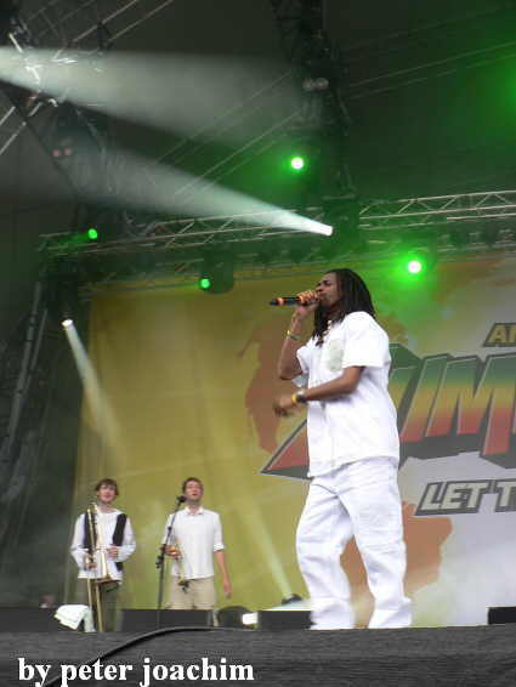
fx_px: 695
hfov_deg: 40.7
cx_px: 258
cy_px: 344
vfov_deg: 52.6
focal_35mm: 35
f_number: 2.8
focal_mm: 6
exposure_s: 1/60
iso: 64
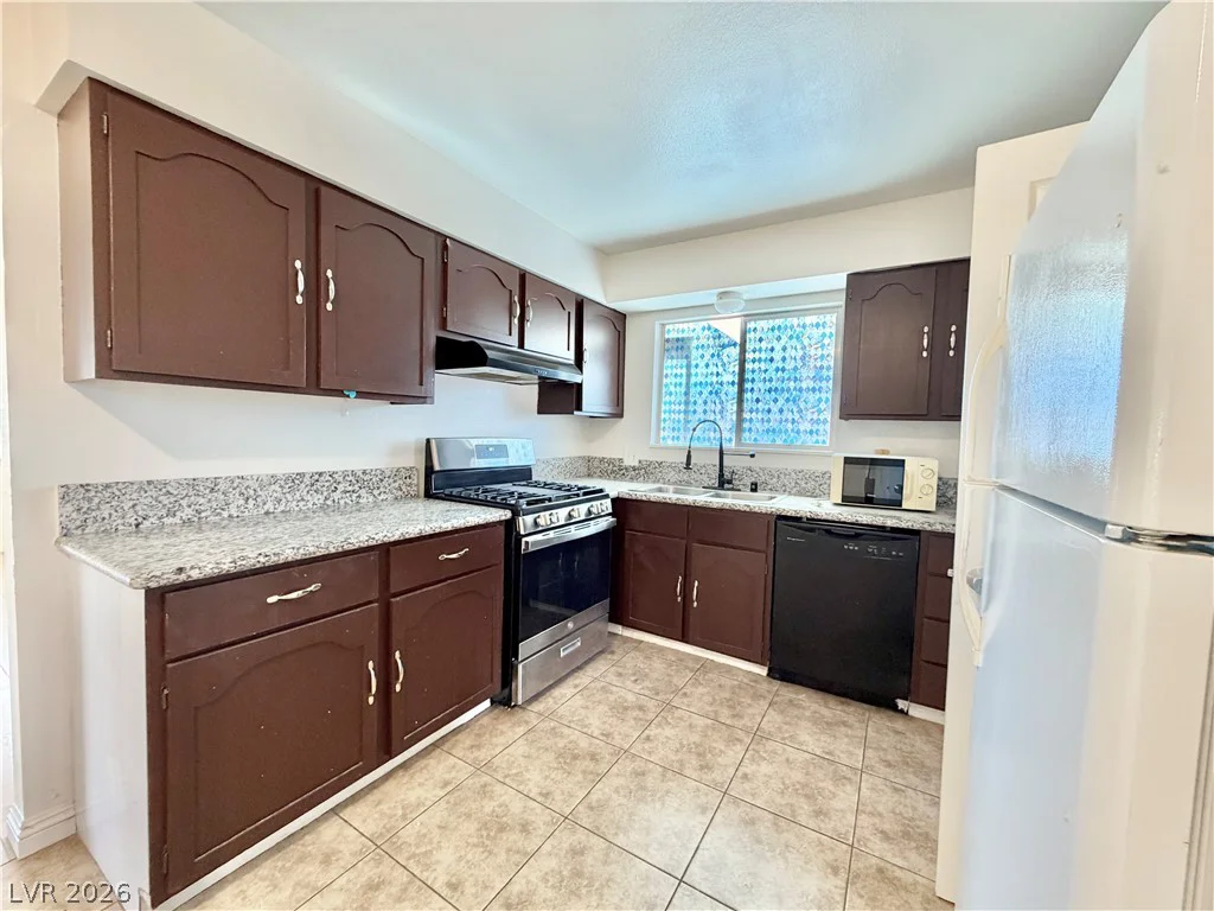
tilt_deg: -4.1
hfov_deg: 102.1
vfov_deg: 85.7
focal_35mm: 14
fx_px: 491
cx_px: 607
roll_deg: -2.1
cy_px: 456
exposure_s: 1/120
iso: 320
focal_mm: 2.22
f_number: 2.2
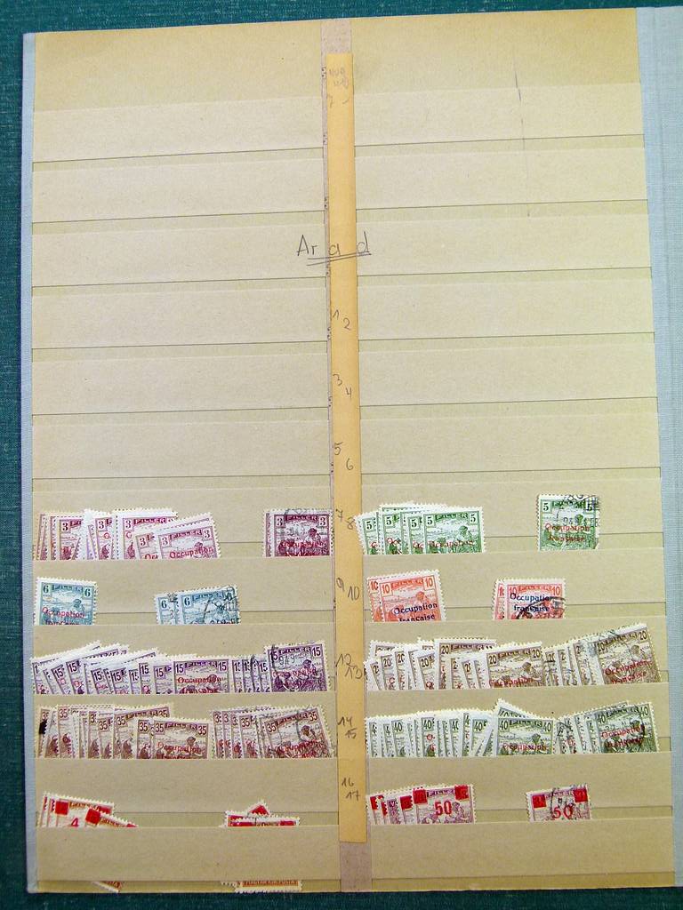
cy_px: 455
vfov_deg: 49.0
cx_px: 342
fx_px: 1000
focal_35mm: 38
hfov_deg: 37.7
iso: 100
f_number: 4
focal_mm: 6.8
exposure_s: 1/100
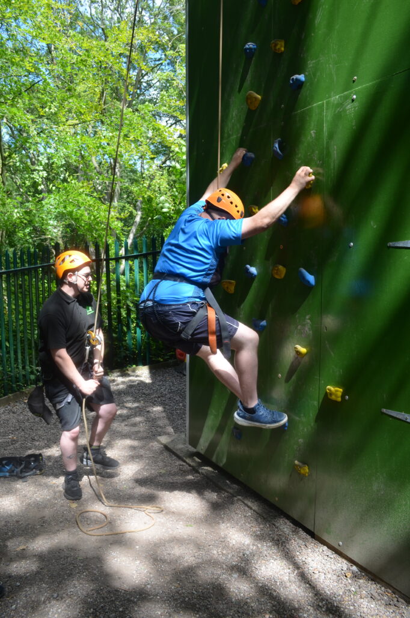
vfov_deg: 62.0
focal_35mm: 30
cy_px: 309
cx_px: 205
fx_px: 515
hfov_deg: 43.4
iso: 200
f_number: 7.1
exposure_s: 1/200
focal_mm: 20
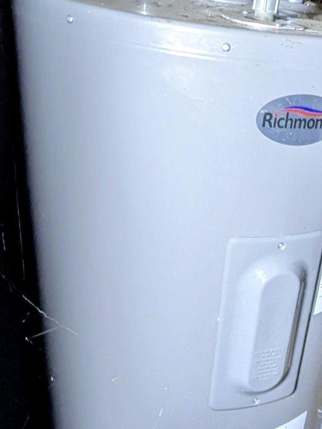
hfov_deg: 33.1
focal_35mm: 42
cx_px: 271
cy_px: 248
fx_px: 520
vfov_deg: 44.6
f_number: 1.7
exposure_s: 1/43.1
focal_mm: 2.02
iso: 218
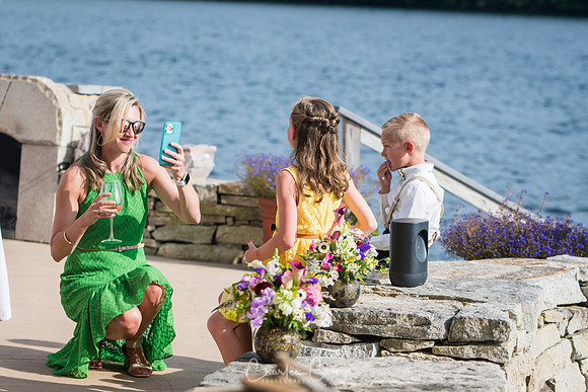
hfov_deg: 13.7
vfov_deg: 9.2
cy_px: 196
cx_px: 294
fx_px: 2450
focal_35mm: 150
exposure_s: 1/1600
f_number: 4
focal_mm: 100
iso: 200
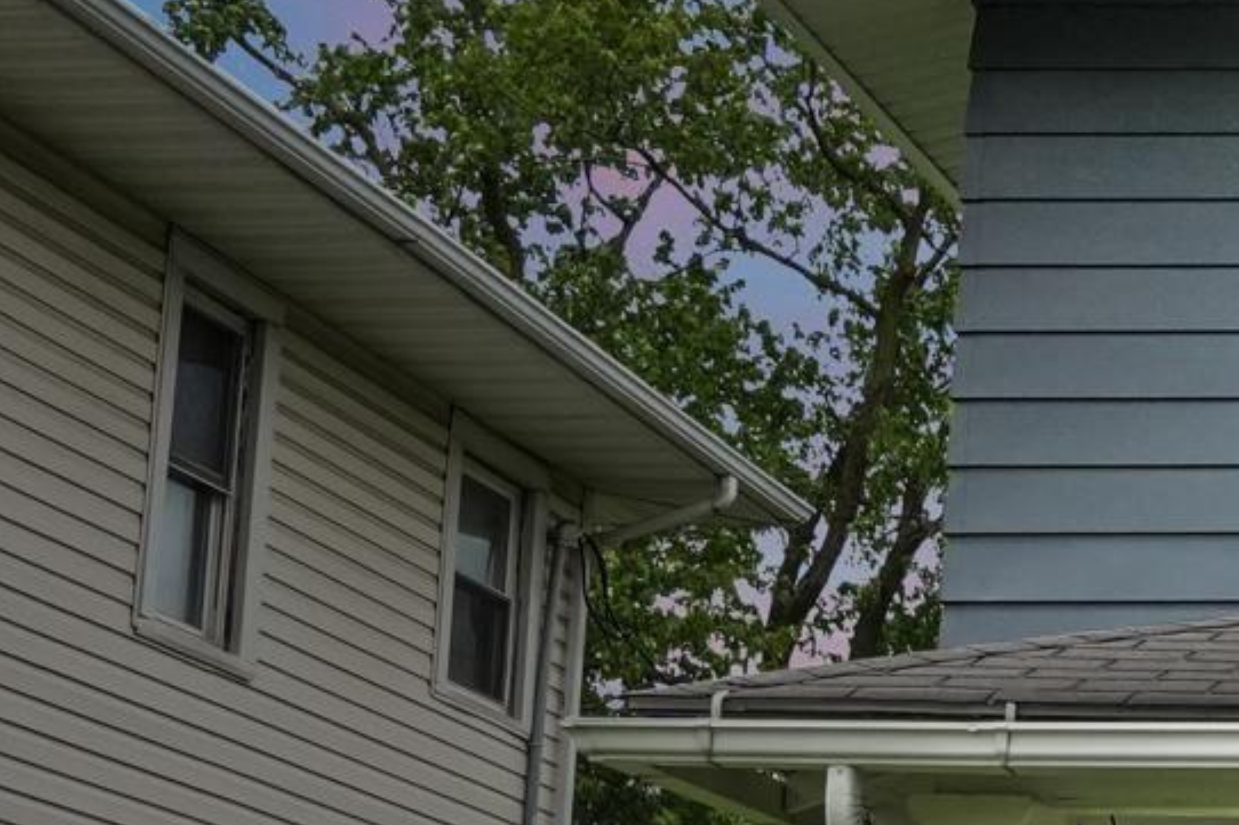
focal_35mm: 121
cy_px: 883
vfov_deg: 11.2
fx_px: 4168
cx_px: 2105
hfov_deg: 15.1
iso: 1600
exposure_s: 1/4000
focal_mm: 17.5
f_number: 5
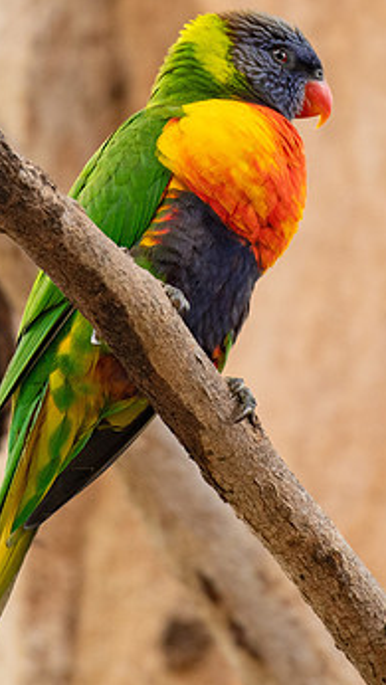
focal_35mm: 1435
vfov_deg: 1.5
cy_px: 181
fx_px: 26073
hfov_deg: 0.8
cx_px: 236
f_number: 5.6
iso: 560
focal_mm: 500
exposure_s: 1/400
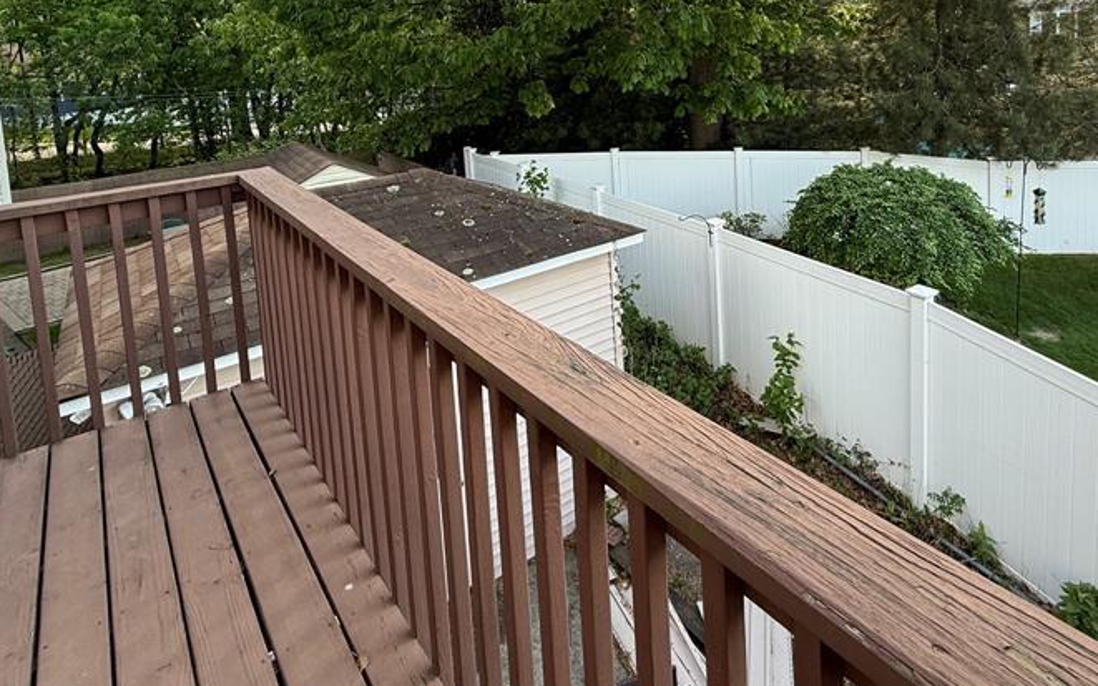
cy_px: 98
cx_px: 623
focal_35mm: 23
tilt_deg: -4.1
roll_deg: +3.3
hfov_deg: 76.8
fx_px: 688
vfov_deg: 48.6
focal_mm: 2.22
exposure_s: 1/99
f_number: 2.2
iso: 50
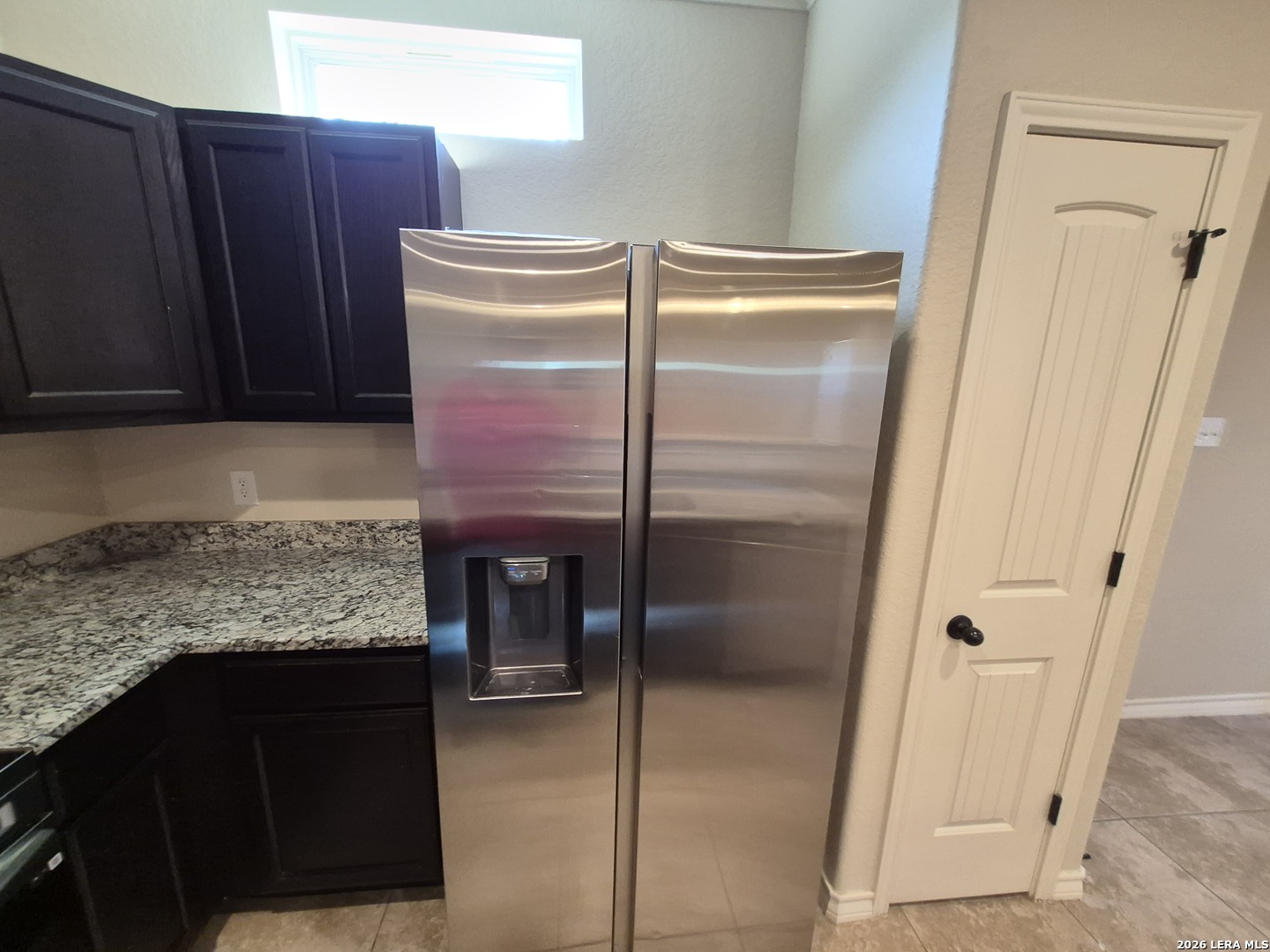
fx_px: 477
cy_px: 476
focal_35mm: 13
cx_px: 635
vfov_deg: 89.9
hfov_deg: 106.2
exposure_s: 1/60
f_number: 2.2
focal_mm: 1.74
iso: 320
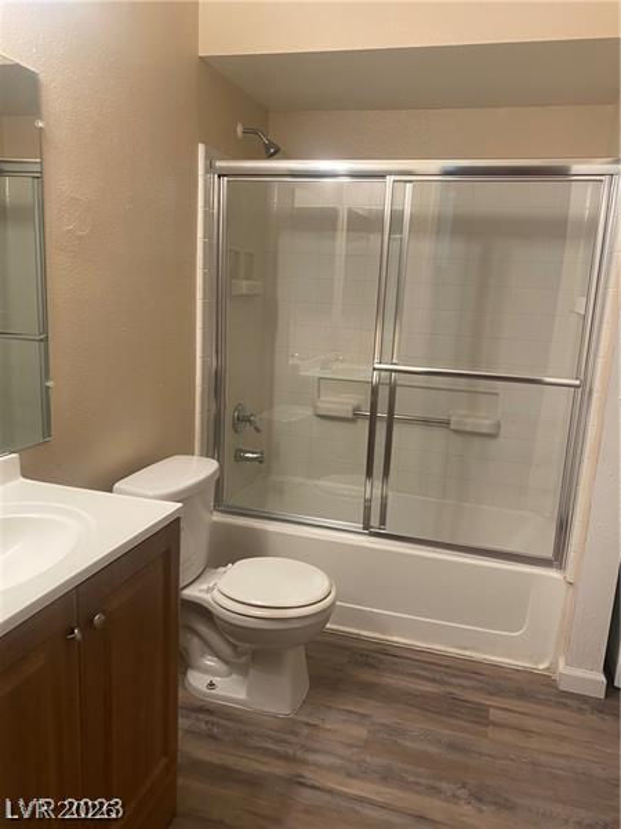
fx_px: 622
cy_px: 414
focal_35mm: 26
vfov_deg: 67.3
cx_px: 310
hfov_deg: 53.1
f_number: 1.8
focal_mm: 4.25
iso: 80
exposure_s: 1/60
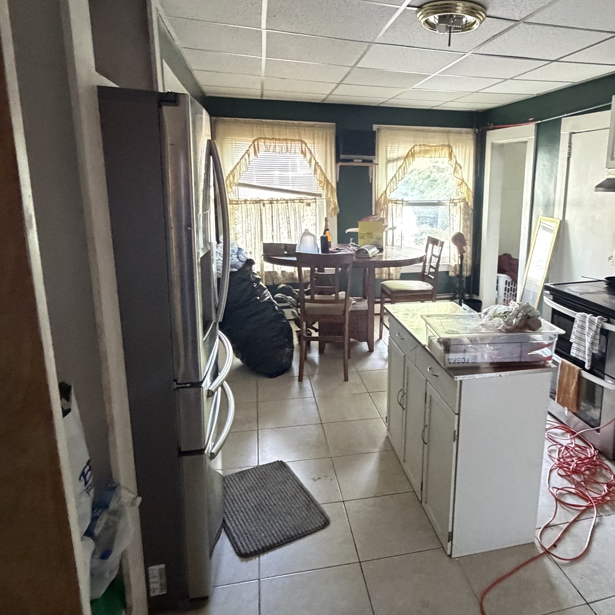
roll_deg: +0.9
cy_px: 291
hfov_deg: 63.9
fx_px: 482
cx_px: 392
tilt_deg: -13.7
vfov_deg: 65.0
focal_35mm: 24
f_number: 2.2
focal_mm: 2.22
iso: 1000
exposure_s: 1/60
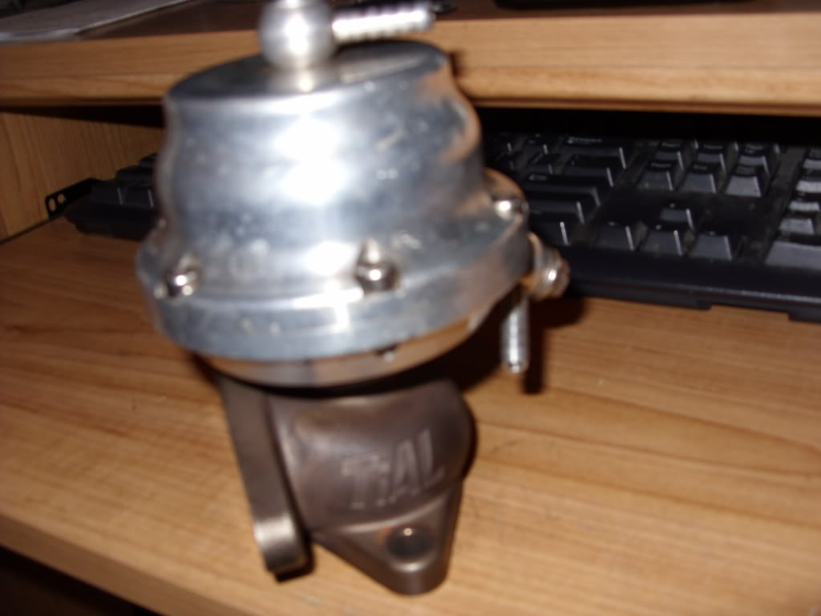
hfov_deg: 49.0
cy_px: 308
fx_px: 901
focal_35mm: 38
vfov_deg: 37.7
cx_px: 410
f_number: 2.8
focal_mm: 6.3
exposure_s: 1/30
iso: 50
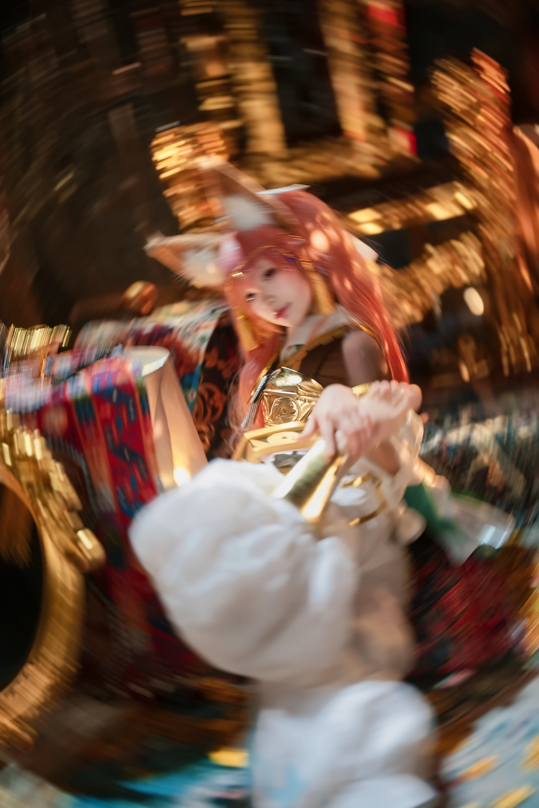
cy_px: 404
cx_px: 270
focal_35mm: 50
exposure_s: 1/50
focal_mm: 50
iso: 50
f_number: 1.2
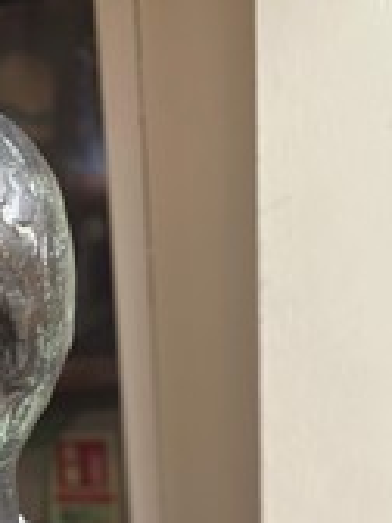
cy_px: 548
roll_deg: +8.8
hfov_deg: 22.6
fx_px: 936
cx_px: -12
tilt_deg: -24.0
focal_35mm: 62
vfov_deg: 28.8
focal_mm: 5.1
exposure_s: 1/121
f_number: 1.6
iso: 40
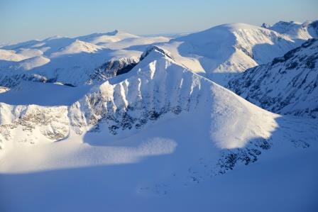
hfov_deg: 28.8
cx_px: 159
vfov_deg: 19.5
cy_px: 106
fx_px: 618
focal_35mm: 70
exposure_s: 1/6400
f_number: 4
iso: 800
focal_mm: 70
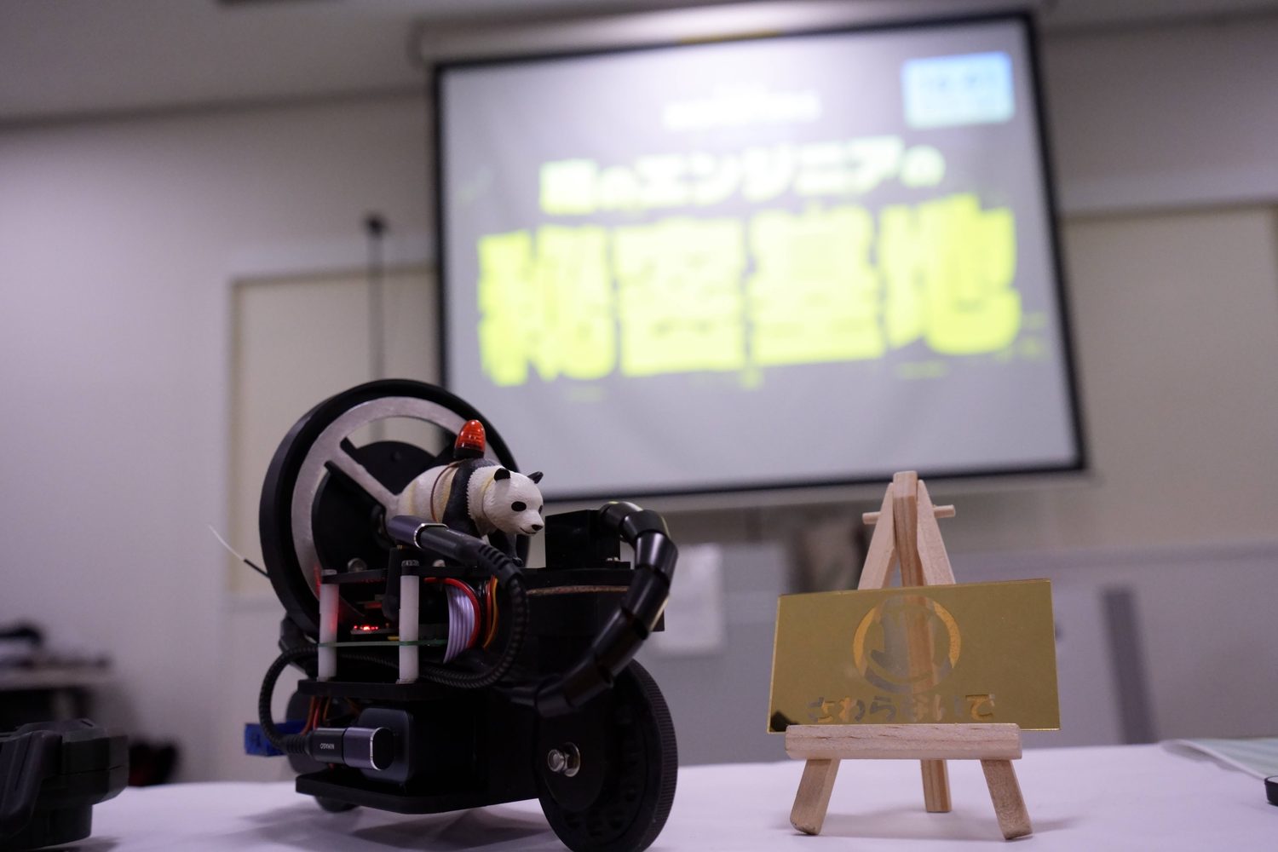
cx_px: 639
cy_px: 426
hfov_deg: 60.3
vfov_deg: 42.3
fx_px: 1100
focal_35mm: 31
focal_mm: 31
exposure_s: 1/500
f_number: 5
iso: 6400
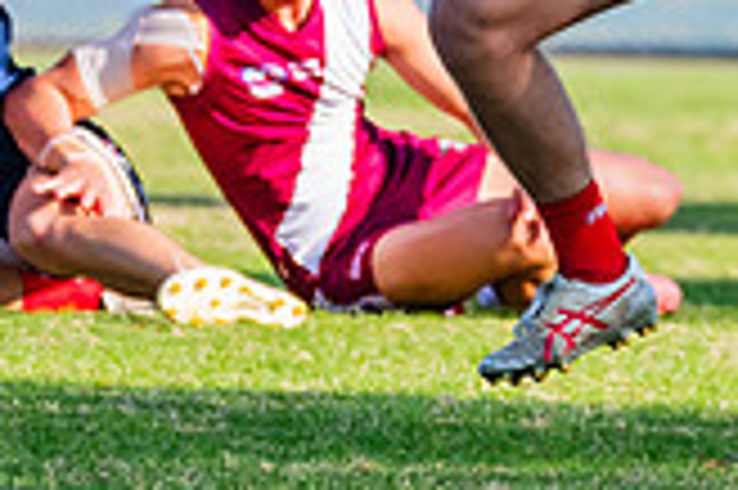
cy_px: -464
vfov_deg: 1.2
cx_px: 429
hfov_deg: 1.8
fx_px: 24145
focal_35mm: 1179
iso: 800
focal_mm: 270
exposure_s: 1/1600
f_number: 7.1
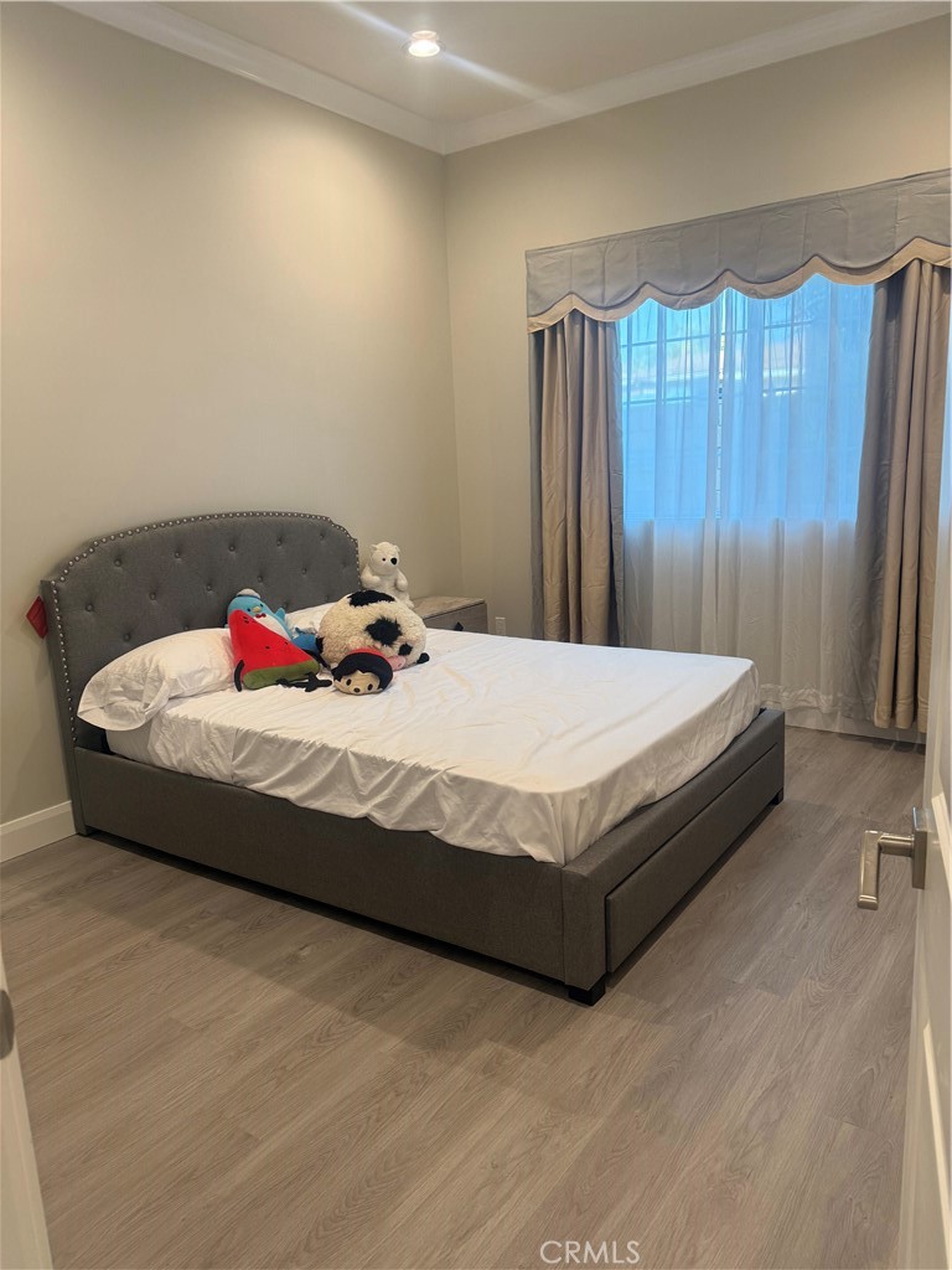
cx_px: 476
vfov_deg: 71.6
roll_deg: +2.4
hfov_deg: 56.8
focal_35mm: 24
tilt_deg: -11.4
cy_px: 635
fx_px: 880
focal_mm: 6.76
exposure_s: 1/143
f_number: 1.78
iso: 125
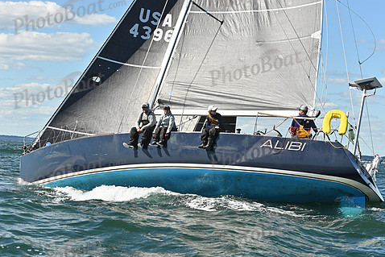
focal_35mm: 85
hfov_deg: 23.9
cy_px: 119
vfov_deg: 16.1
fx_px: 909
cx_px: 168
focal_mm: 70
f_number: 6.3
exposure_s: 1/1600
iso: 320
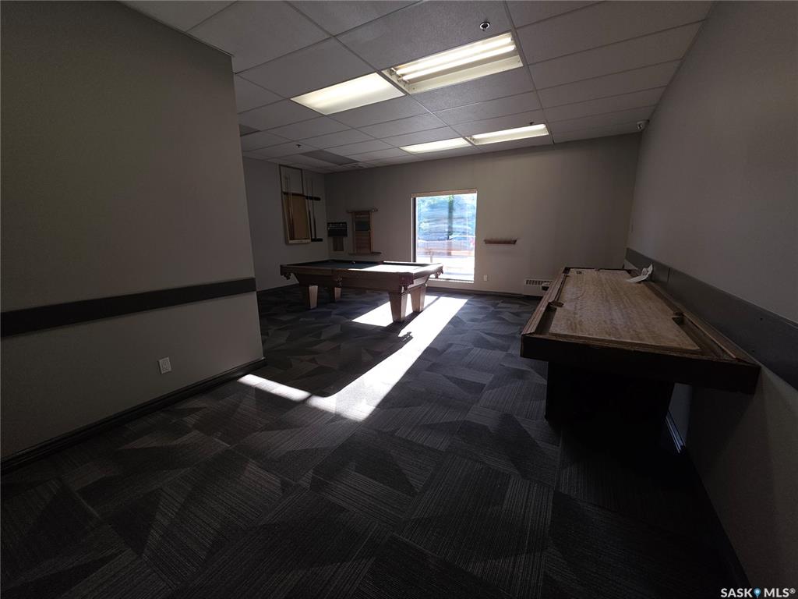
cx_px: 399
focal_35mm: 13
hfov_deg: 106.2
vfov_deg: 89.9
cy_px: 300
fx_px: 300
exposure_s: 1/120
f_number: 1.9
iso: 32
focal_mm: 2.2
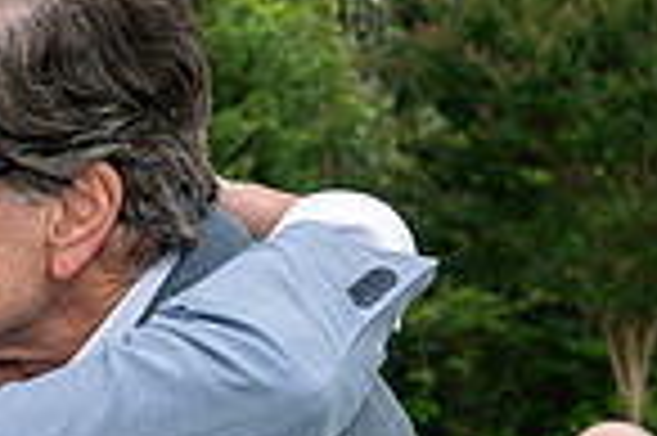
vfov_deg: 7.3
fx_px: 3427
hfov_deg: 10.8
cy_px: 271
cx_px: -74
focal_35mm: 188
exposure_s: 1/250
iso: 110
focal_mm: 35
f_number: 7.1
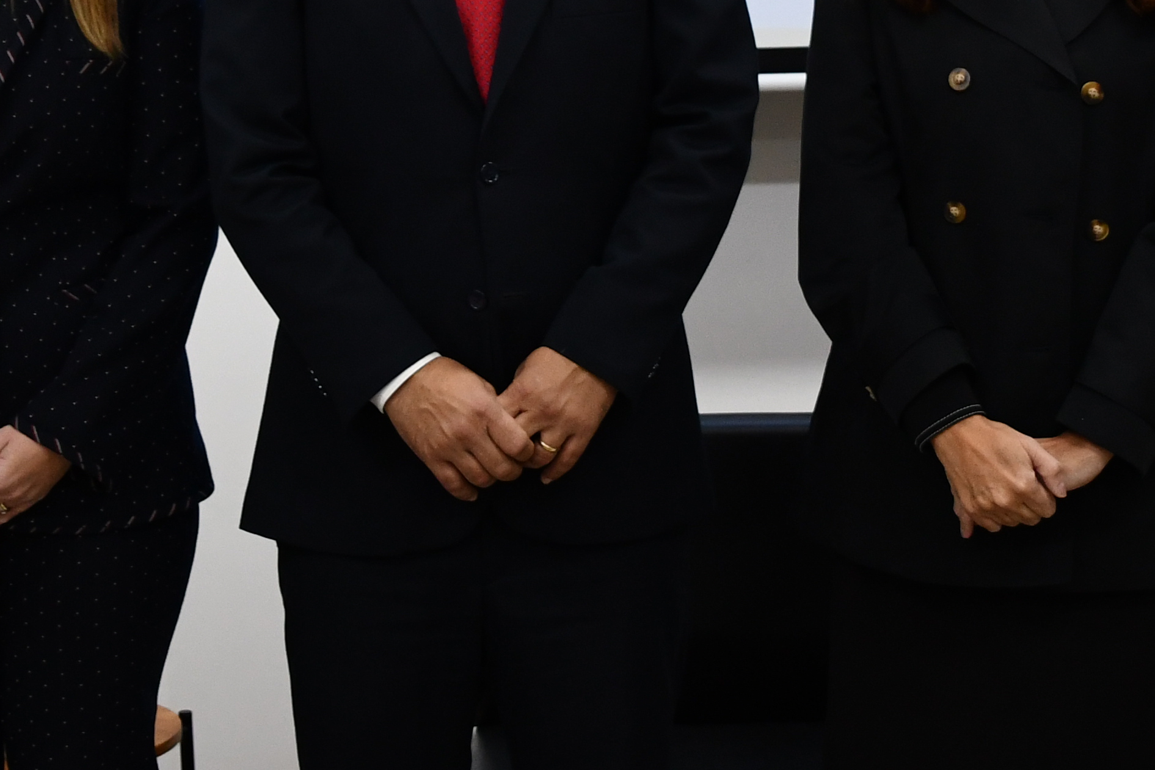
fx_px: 3401
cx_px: 831
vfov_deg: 12.8
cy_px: 16
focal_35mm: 106
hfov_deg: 19.2
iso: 800
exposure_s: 1/200
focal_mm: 24
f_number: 2.8
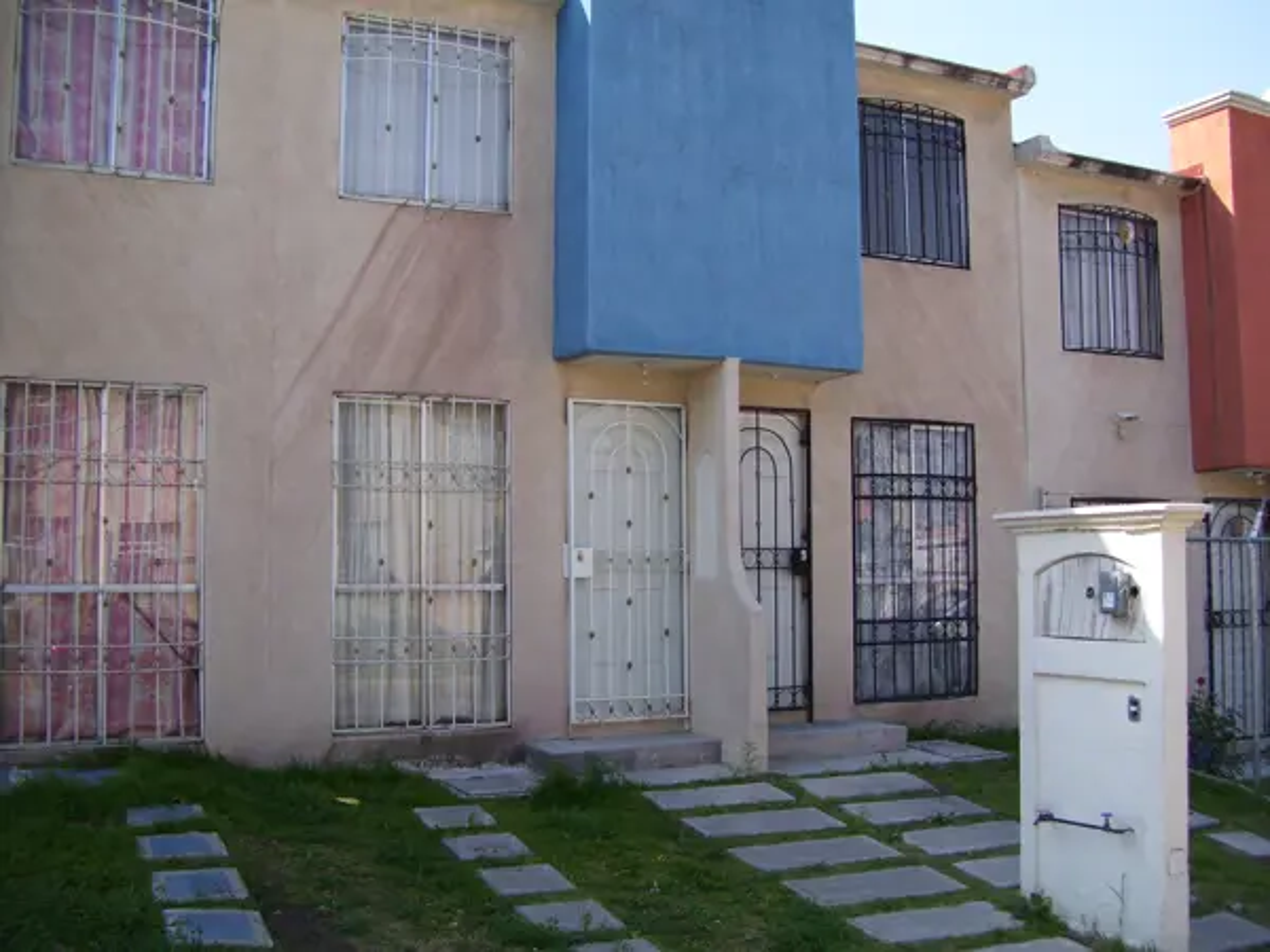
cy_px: 476
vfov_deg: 38.7
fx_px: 1357
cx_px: 635
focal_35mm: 37
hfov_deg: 50.1
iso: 80
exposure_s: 1/500
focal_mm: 6
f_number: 2.7
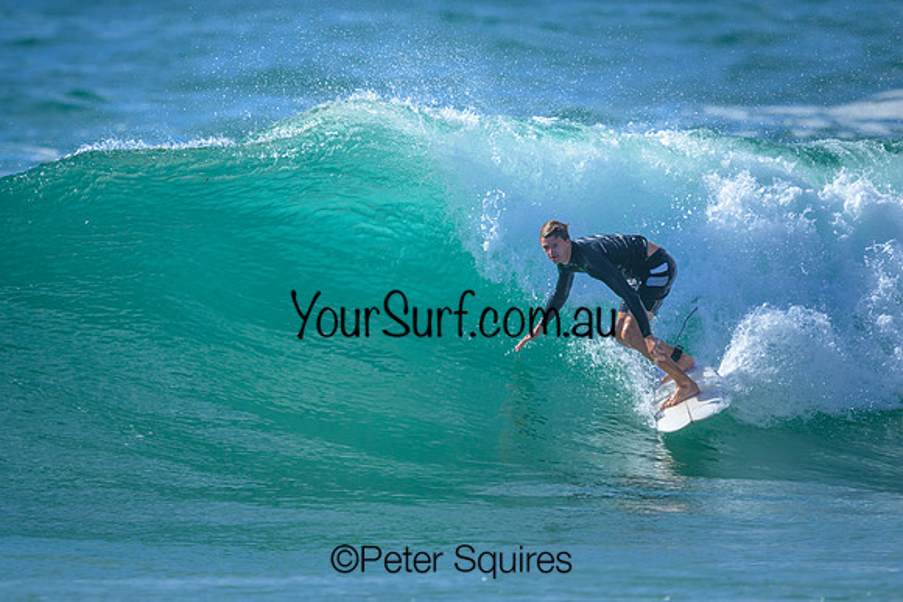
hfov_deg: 1.9
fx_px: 27572
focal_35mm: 1099
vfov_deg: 1.3
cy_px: 190
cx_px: 378
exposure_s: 1/2000
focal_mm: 800
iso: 320
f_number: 6.3
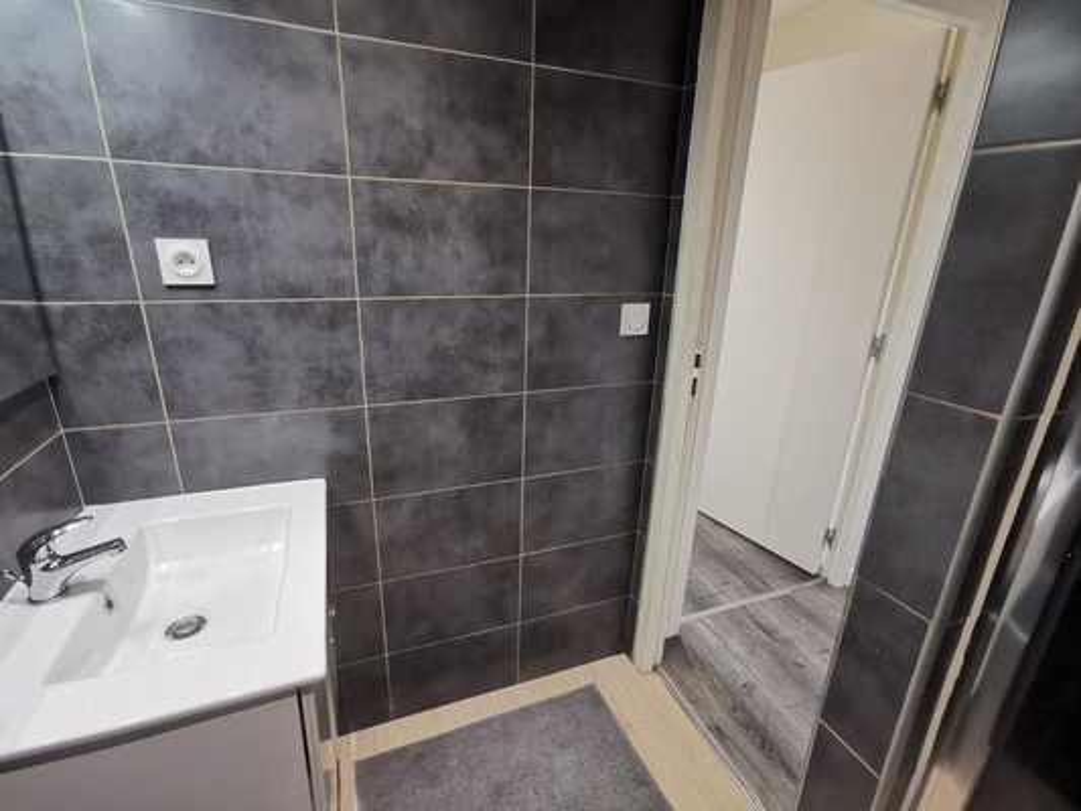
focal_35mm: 17
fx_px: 531
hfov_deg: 91.0
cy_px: 406
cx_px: 540
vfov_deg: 74.8
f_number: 2.2
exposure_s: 1/33.3
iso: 500
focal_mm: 2.26
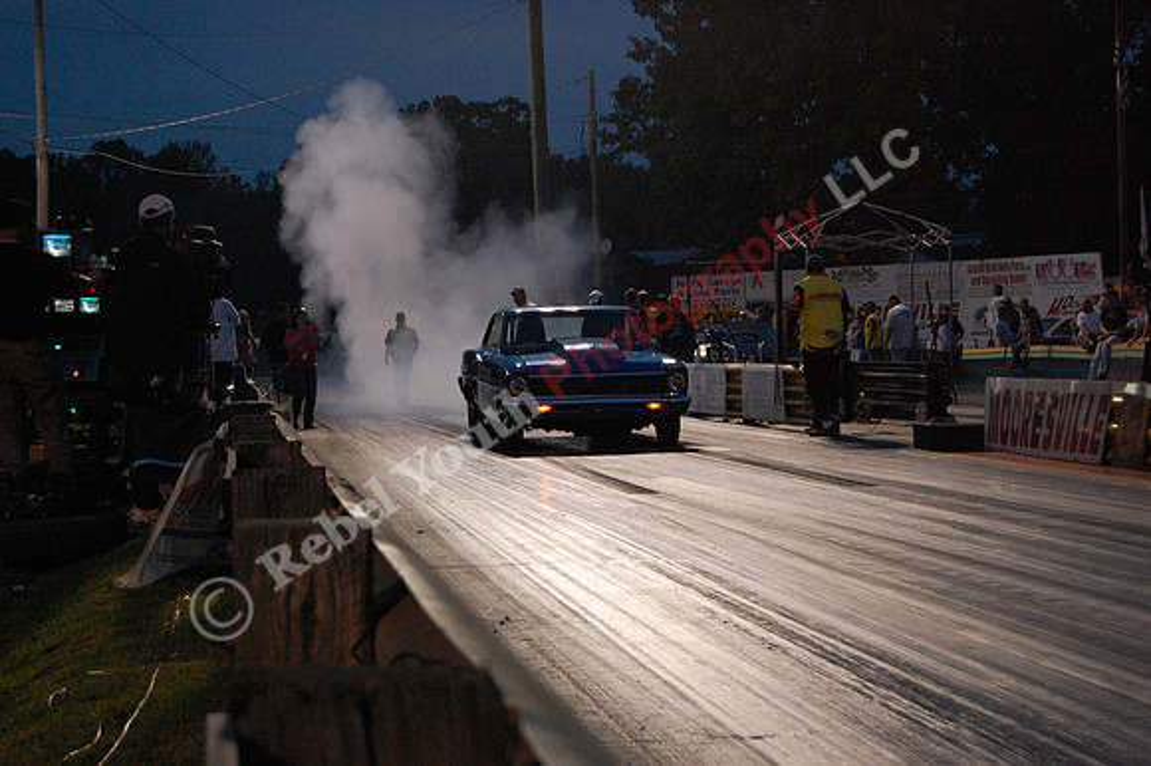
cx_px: 576
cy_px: 383
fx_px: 2636
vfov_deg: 16.5
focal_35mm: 82
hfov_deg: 24.6
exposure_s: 1/60
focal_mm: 55
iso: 1400
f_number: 5.6
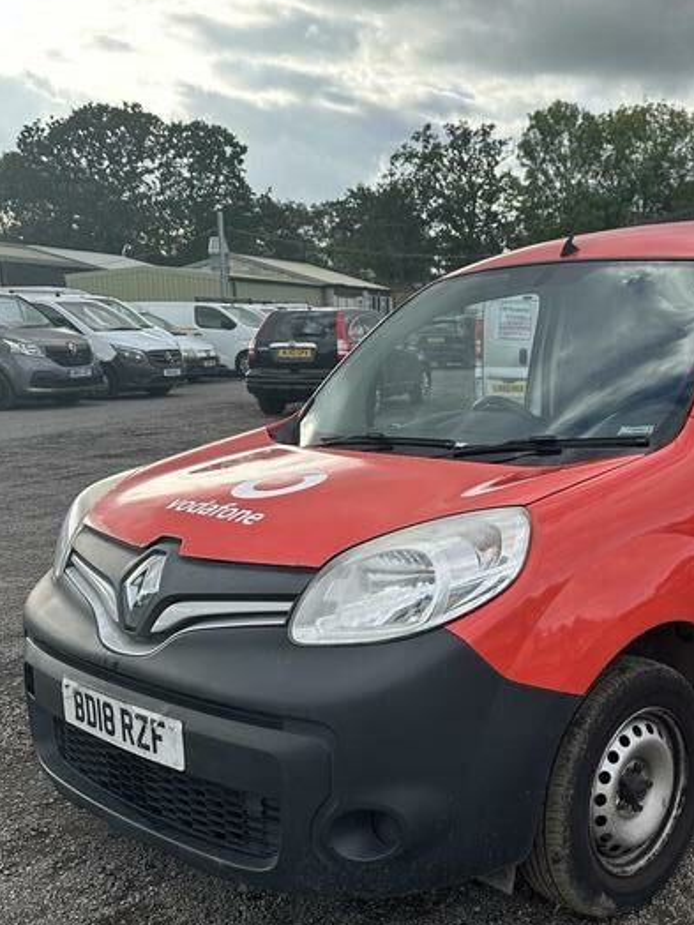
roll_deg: -0.2
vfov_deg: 45.5
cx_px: 560
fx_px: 1096
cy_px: 565
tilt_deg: -11.7
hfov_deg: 34.0
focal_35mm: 41
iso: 80
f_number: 1.78
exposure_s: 1/1692
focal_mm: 6.86
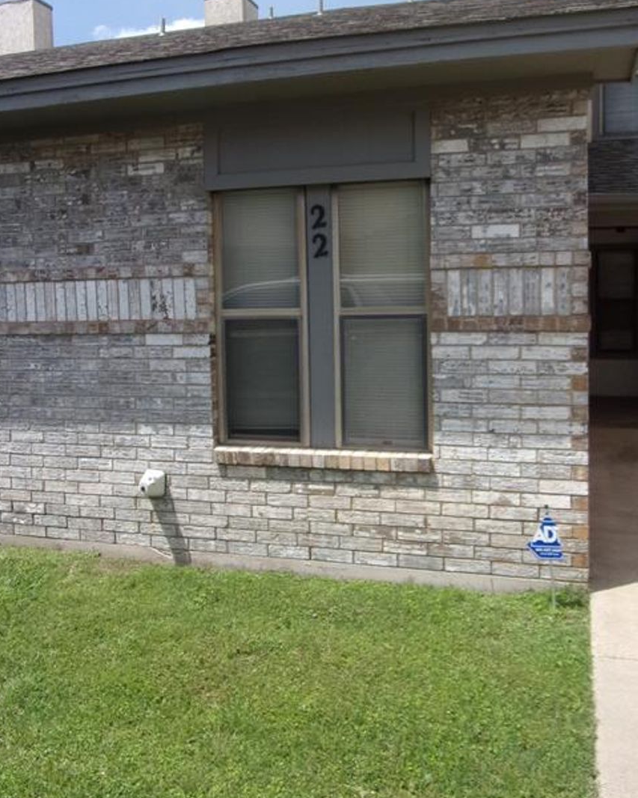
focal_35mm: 30
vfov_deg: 58.3
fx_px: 708
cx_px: 375
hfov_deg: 48.3
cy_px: 323
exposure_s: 1/900
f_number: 3.3
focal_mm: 4.3
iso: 80
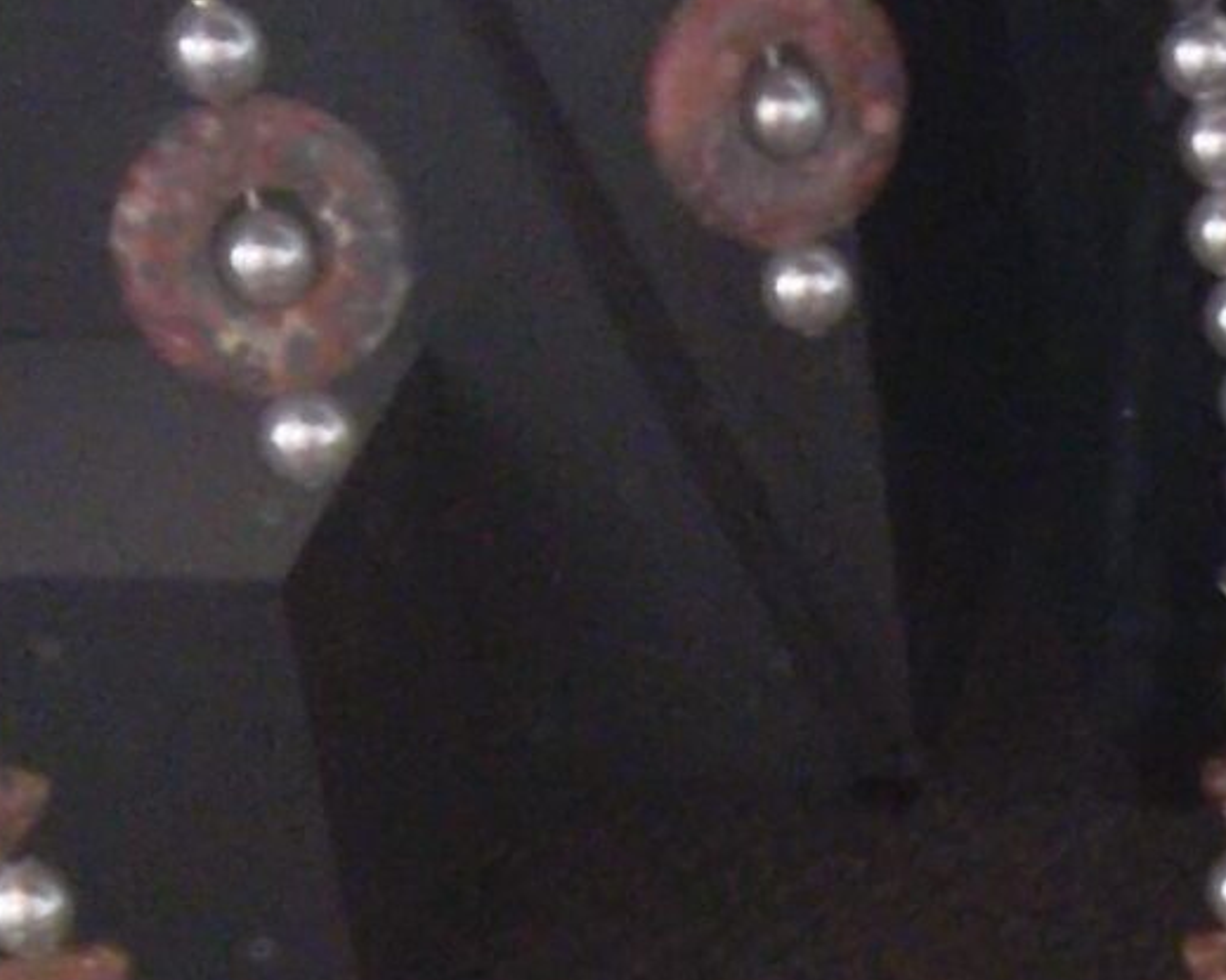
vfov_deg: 9.8
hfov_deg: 12.1
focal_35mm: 154
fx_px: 5587
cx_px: 1703
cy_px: 1433
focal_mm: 5.7
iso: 400
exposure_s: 1/40
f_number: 3.7
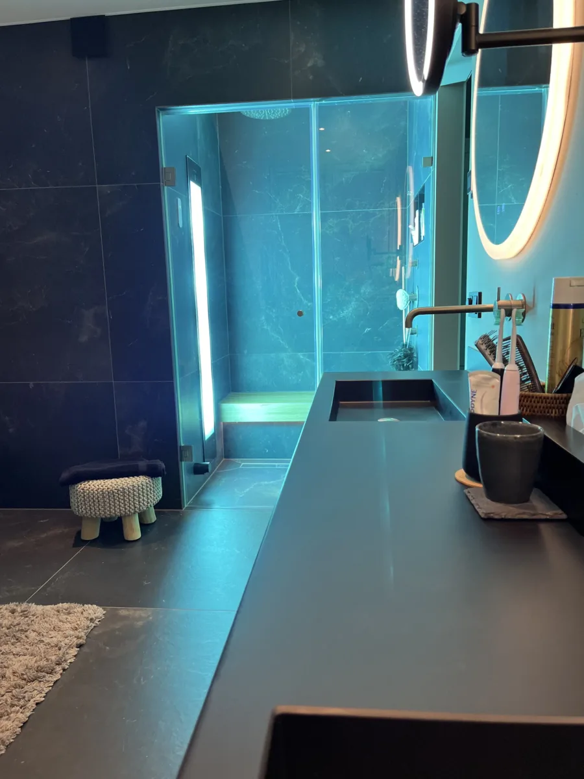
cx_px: 292
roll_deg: +1.0
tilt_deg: -9.9
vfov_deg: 67.3
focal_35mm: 26
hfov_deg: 53.1
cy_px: 390
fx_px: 585
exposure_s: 1/100
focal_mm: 5.1
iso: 125
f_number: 1.6
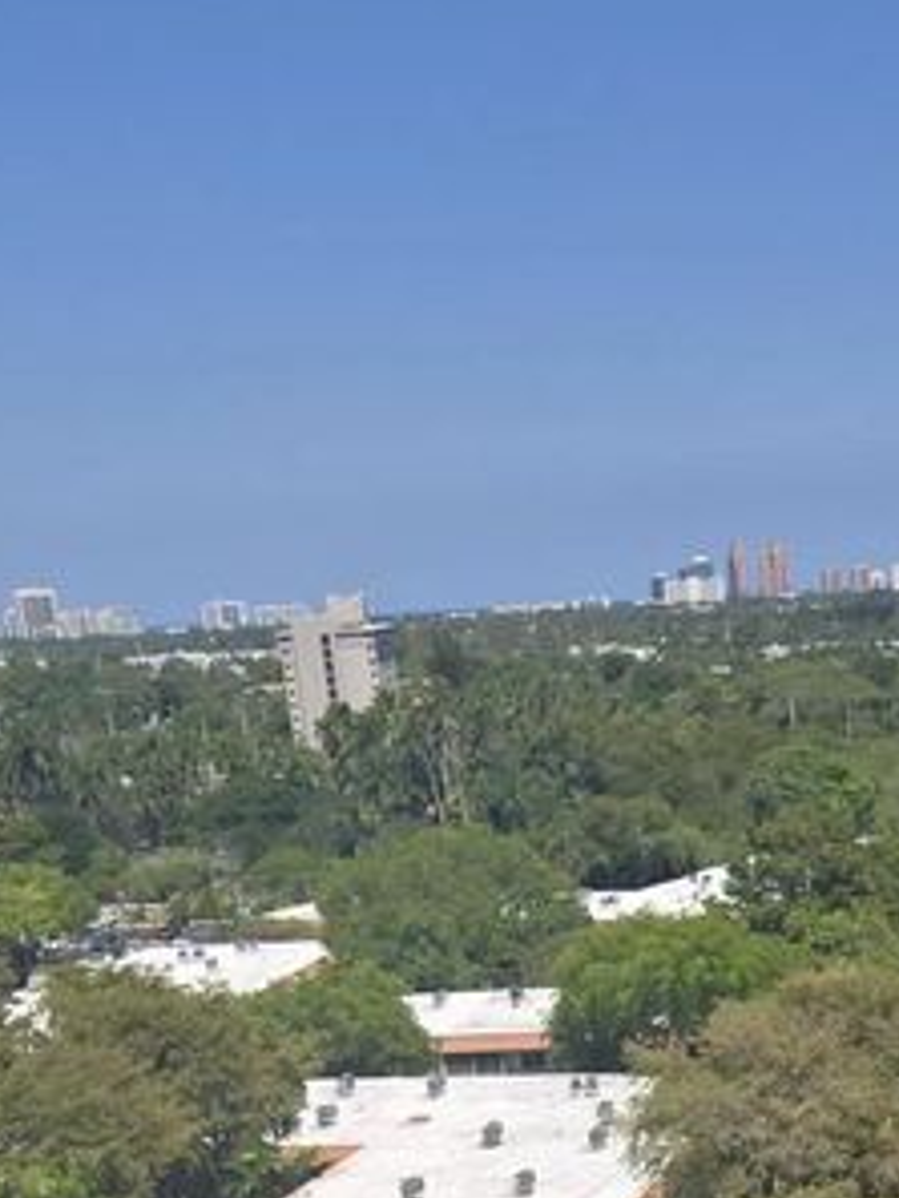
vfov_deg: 25.4
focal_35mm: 66
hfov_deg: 21.6
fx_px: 2284
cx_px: 875
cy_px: 1547
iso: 25
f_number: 1.8
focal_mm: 5.4
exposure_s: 1/2043
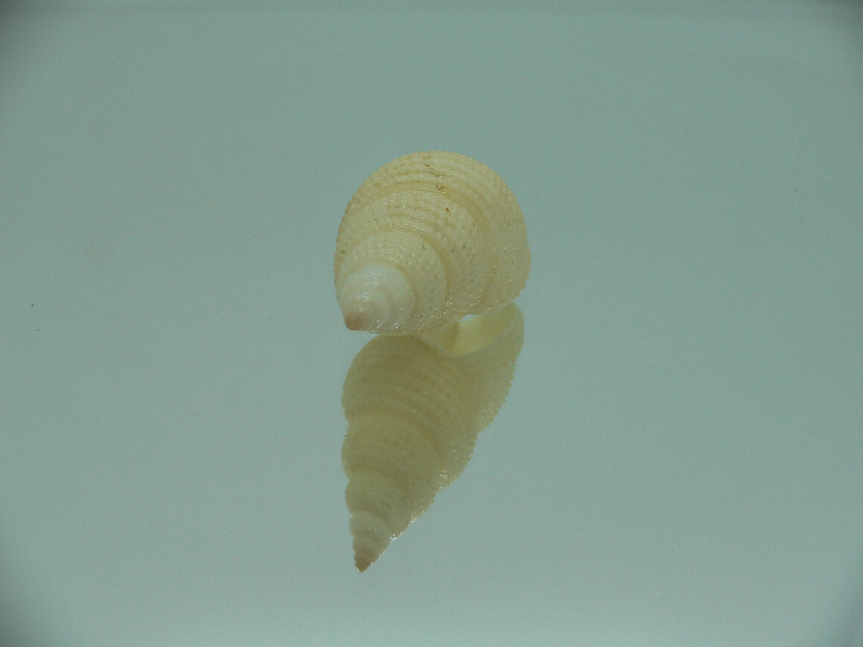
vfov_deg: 40.7
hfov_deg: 52.6
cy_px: 324
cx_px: 432
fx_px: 873
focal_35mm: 35
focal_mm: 4.6
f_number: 2.8
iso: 80
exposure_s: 1/60
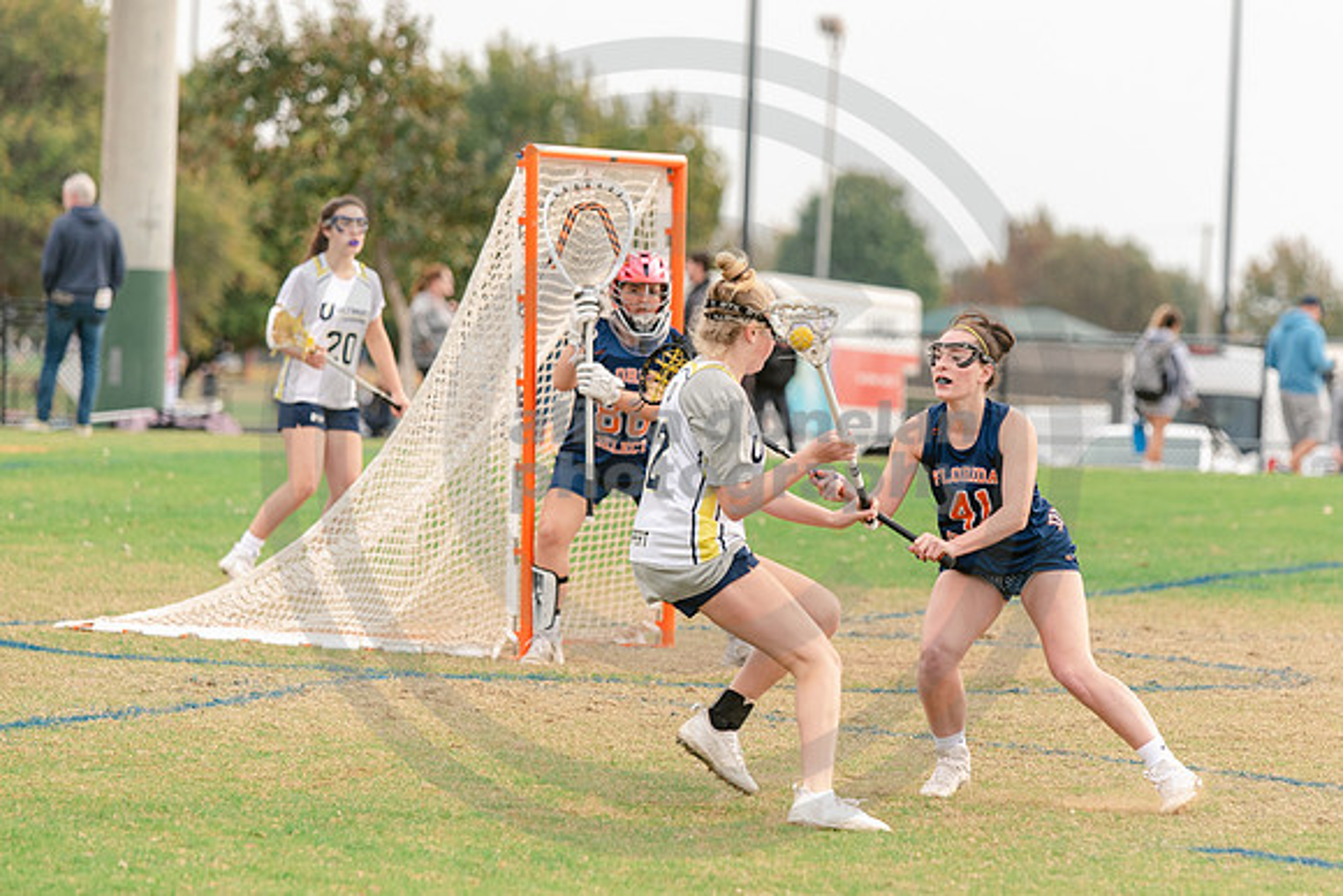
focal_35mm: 258
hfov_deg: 8.0
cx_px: 850
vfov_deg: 5.3
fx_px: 9627
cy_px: 476
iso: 250
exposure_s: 1/1250
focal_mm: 160
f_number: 3
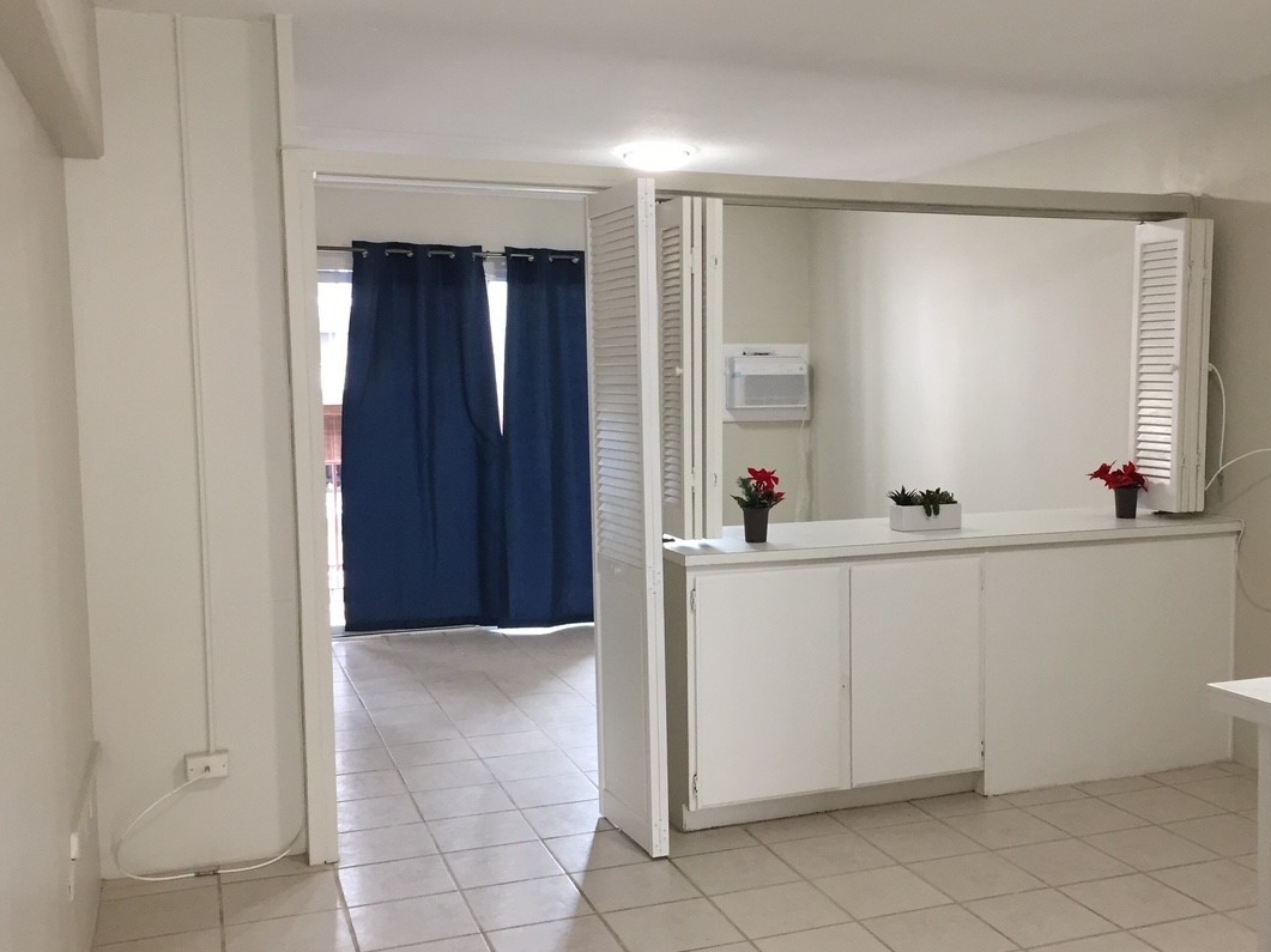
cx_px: 720
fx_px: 1285
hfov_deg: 52.5
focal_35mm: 35
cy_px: 492
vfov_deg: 40.7
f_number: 2.2
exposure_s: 1/30
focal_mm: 4.15
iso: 80
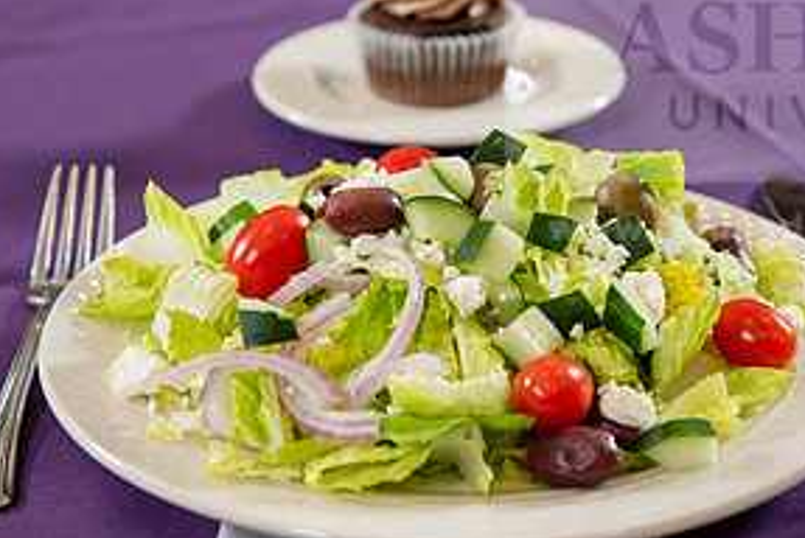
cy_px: 287
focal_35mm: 97
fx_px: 2171
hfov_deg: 21.0
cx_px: 421
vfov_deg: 14.1
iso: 320
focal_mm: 48
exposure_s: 1/160
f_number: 3.5
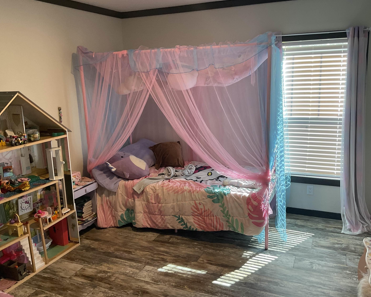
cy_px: 148
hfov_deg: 57.2
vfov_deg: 47.1
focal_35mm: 31
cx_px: 192
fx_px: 340
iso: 50
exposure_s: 1/60
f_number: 1.8
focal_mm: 3
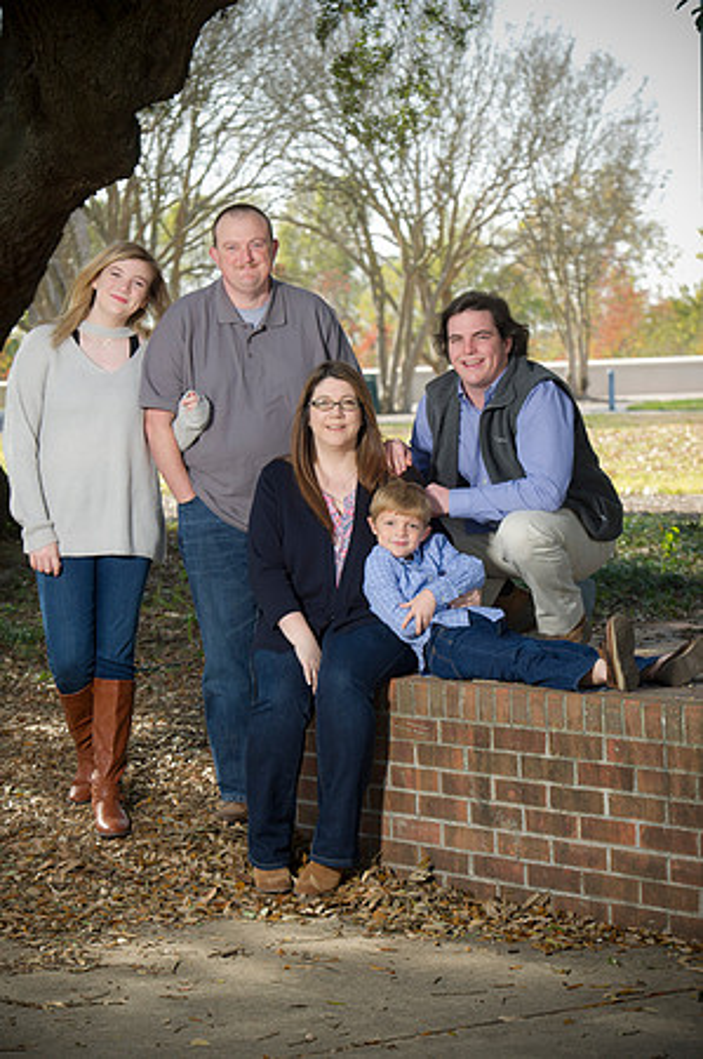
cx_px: 352
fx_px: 3083
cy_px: 530
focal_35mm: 105
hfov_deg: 13.0
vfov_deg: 19.5
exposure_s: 1/125
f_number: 6.3
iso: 160
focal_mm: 105
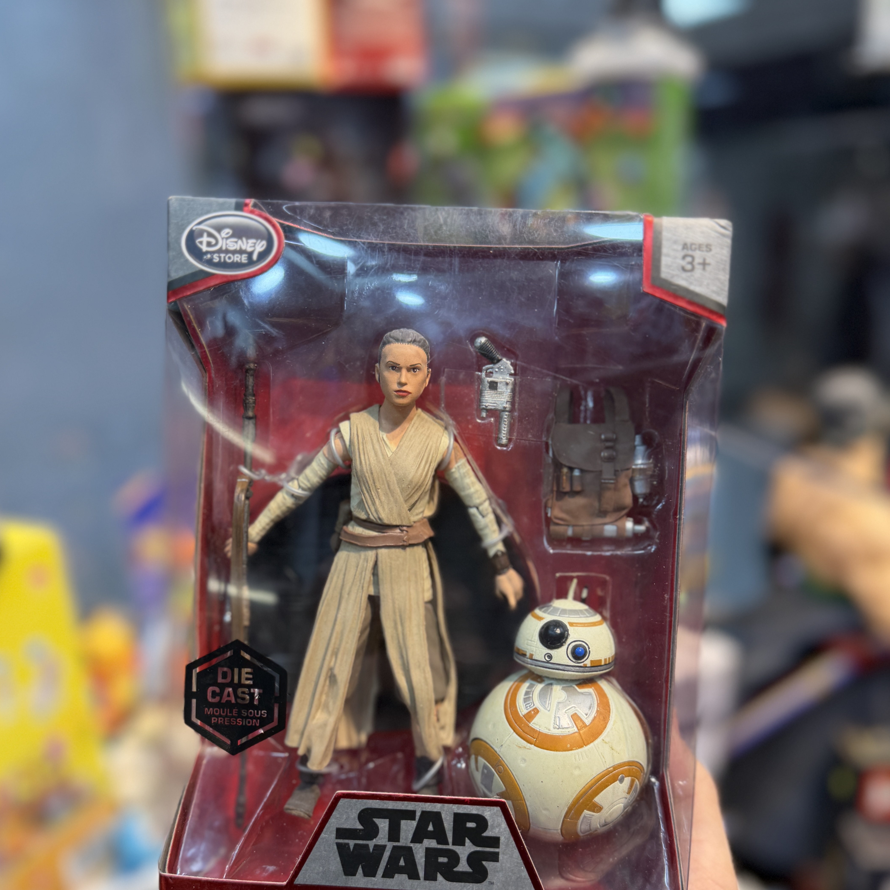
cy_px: 559
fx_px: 844
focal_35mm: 29
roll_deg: +2.7
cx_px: 438
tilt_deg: -20.8
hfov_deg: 55.6
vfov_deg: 55.0
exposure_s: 1/186
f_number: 1.78
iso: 64
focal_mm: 6.76
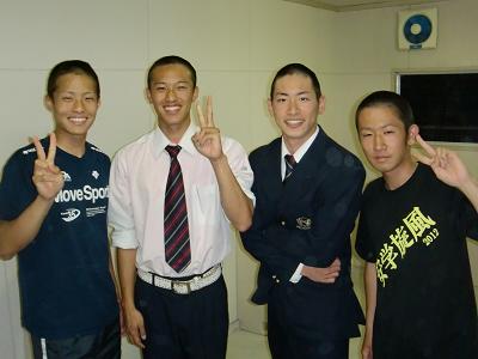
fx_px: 525
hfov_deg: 49.0
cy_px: 180
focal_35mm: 38
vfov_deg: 37.7
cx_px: 239
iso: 400
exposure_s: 1/50
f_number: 3.9
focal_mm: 6.66
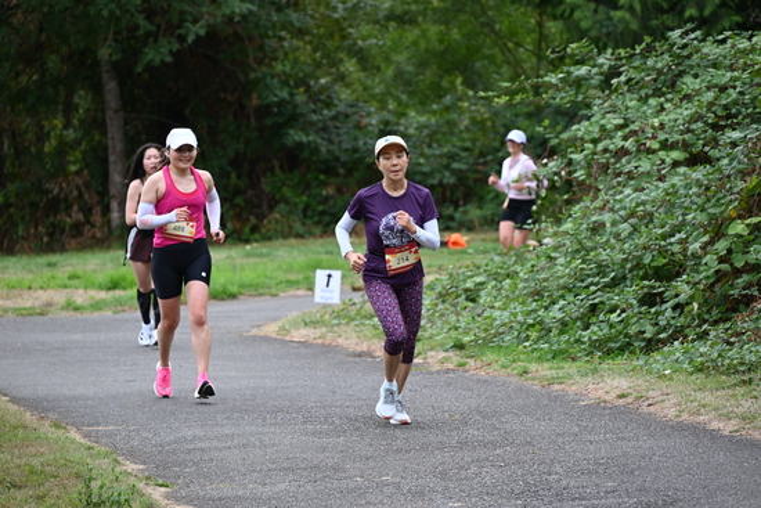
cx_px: 380
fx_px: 4229
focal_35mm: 200
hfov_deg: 10.3
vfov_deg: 6.9
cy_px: 254
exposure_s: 1/250
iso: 400
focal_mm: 200
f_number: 6.3
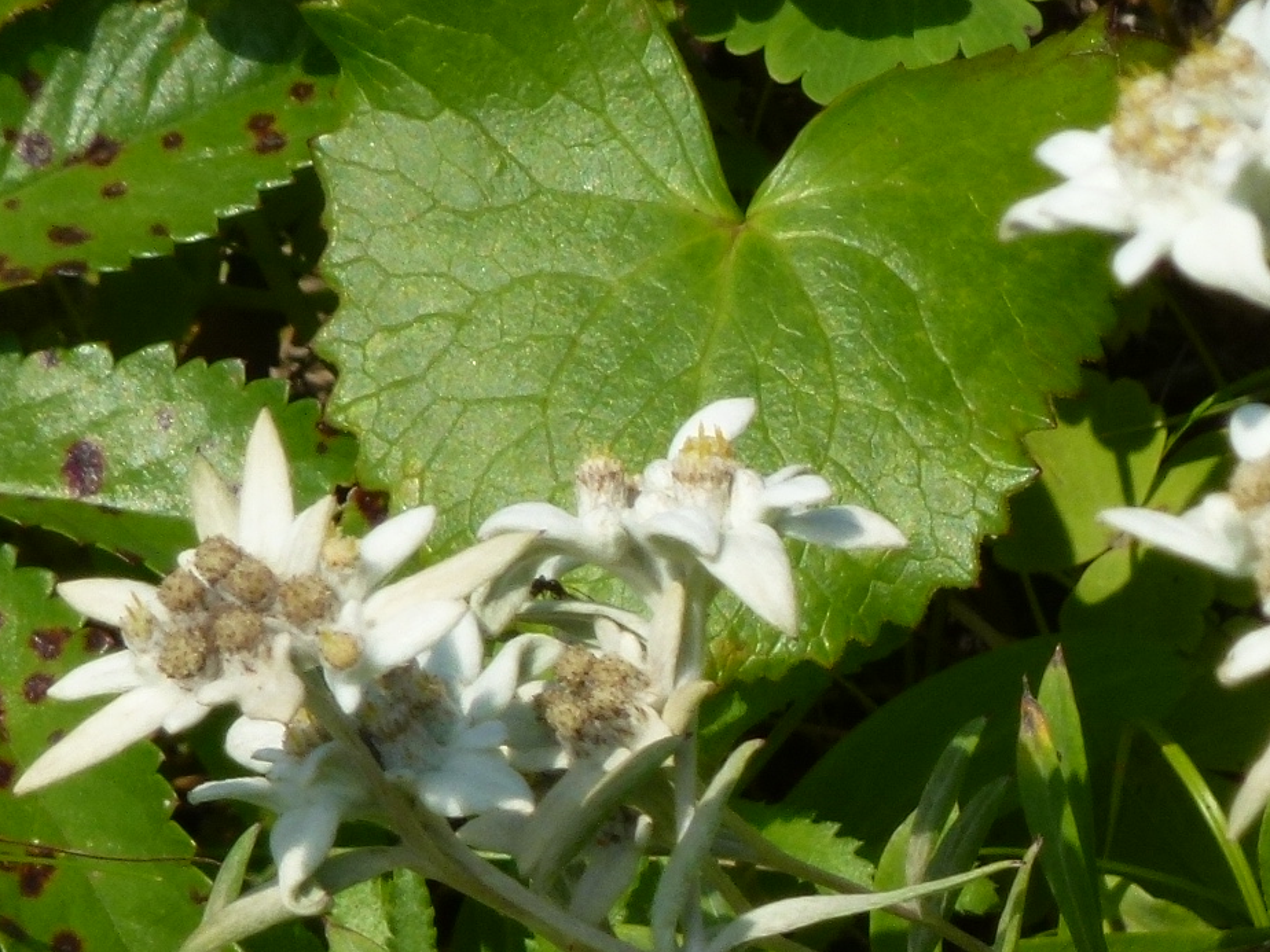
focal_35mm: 643
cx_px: 1520
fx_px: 23591
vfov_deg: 2.3
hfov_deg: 3.1
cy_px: 1312
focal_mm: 41.5
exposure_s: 1/640
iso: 100
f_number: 5.6
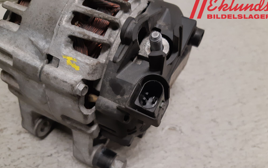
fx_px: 205
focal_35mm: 28
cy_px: 99
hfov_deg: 66.5
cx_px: 135
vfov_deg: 44.4
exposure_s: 1/50
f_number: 1.7
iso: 160
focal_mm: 3.93
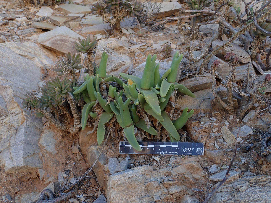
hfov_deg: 60.0
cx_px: 136
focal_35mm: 30
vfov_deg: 46.8
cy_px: 102
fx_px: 235
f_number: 3.2
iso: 100
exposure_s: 1/125
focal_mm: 5.5
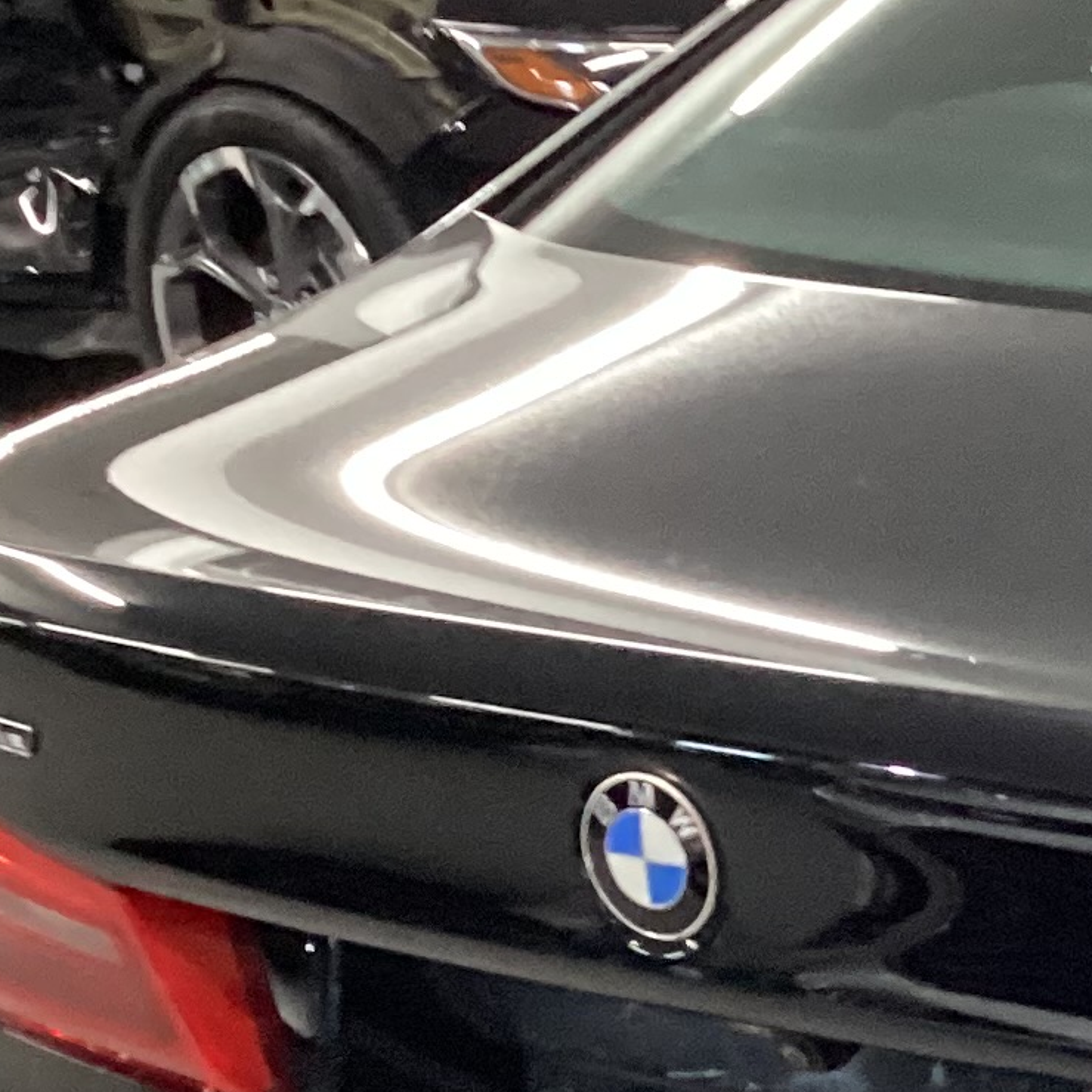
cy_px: 909
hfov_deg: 13.4
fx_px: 4319
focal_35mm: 121
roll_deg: +1.3
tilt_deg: -19.8
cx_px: 1750
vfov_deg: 14.3
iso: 320
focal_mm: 3.3
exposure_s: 1/33
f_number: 2.4
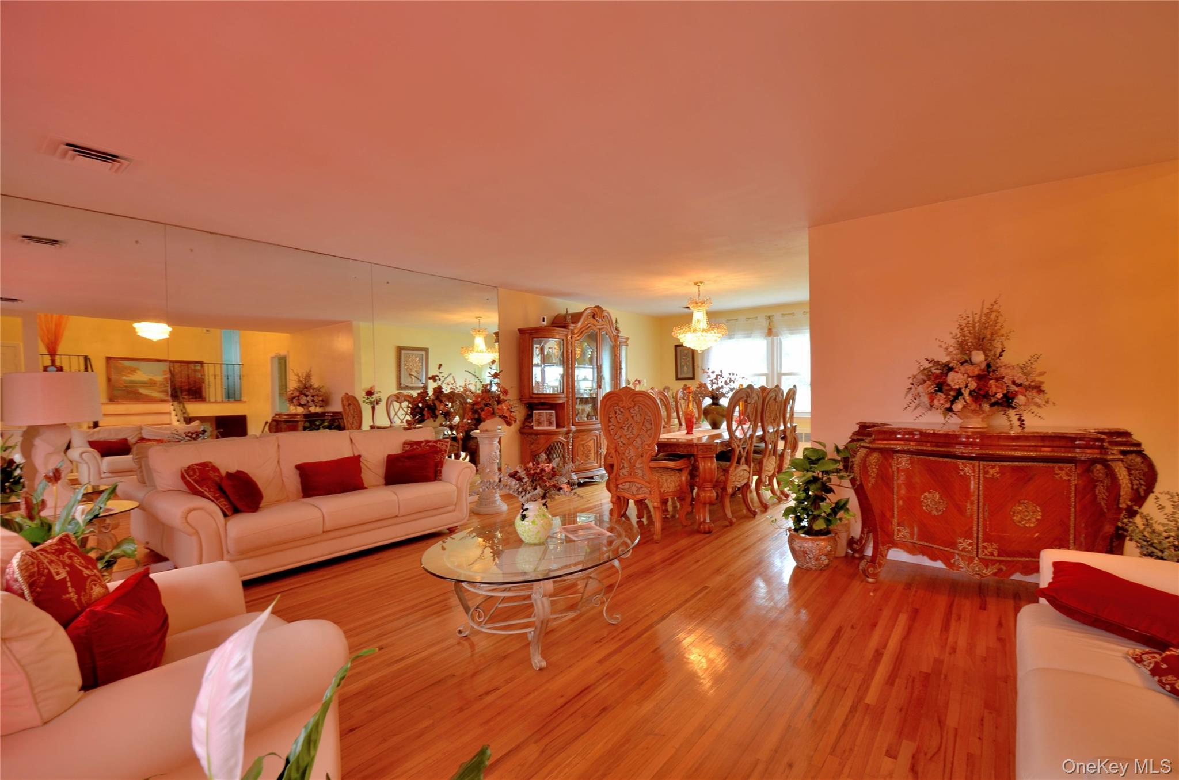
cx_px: 590
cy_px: 390
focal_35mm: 15
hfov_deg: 100.5
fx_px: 490
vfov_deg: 77.1
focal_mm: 10
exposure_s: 1/6
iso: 100
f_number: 5
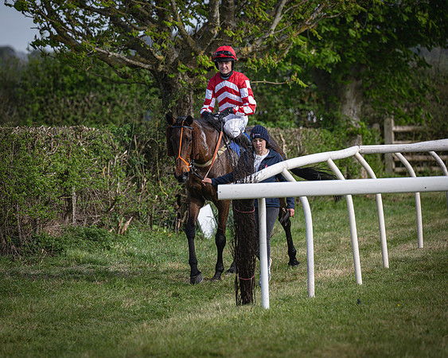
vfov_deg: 6.5
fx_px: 3170
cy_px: 177
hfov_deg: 8.1
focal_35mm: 239
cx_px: 175
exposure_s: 1/2500
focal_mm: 185
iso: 400
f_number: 4
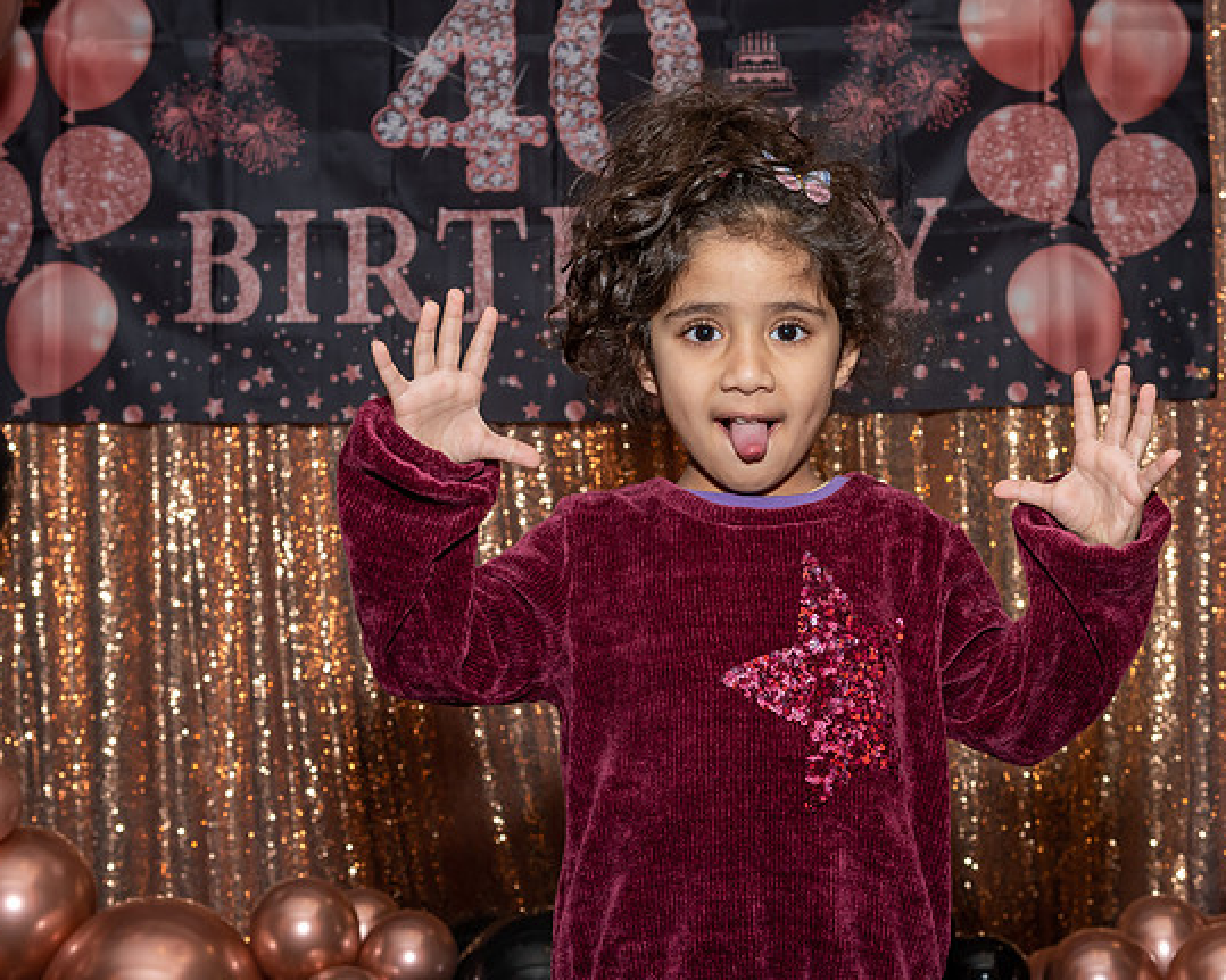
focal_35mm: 64
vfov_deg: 23.8
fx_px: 2322
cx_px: 665
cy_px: 467
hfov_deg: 29.6
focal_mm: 35
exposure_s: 1/250
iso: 400
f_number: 7.1
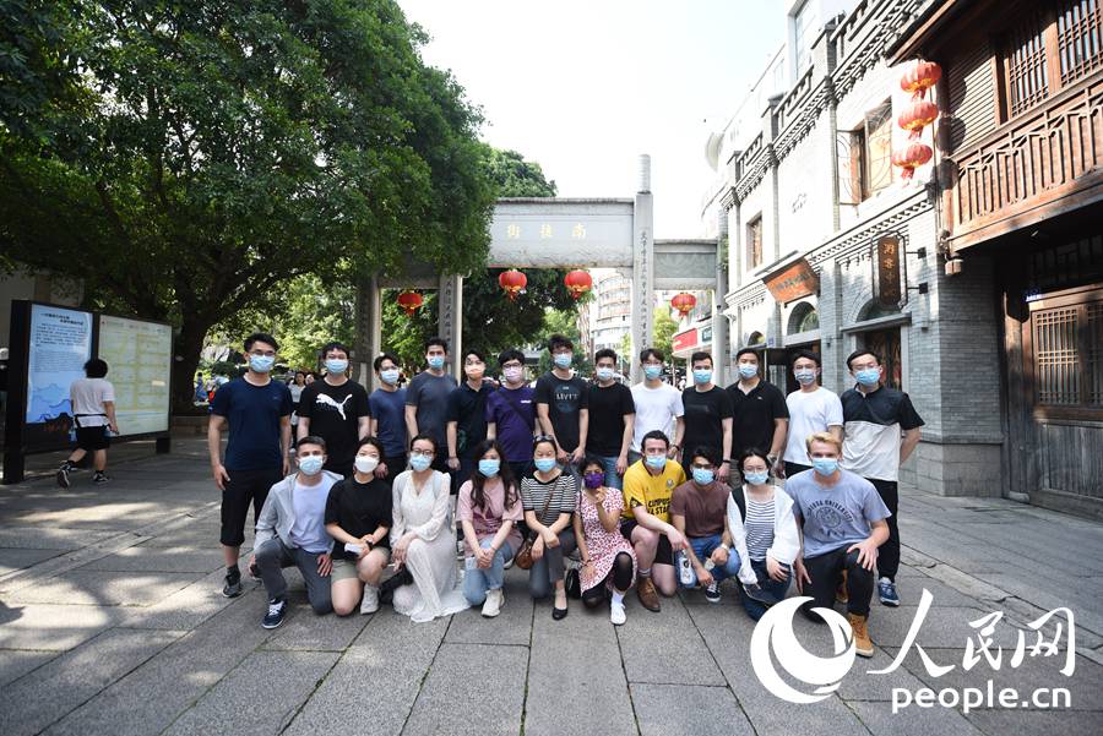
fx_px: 429
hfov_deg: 104.2
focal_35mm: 14
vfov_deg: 81.3
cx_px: 552
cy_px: 368
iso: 100
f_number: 2.8
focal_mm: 14
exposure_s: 1/320
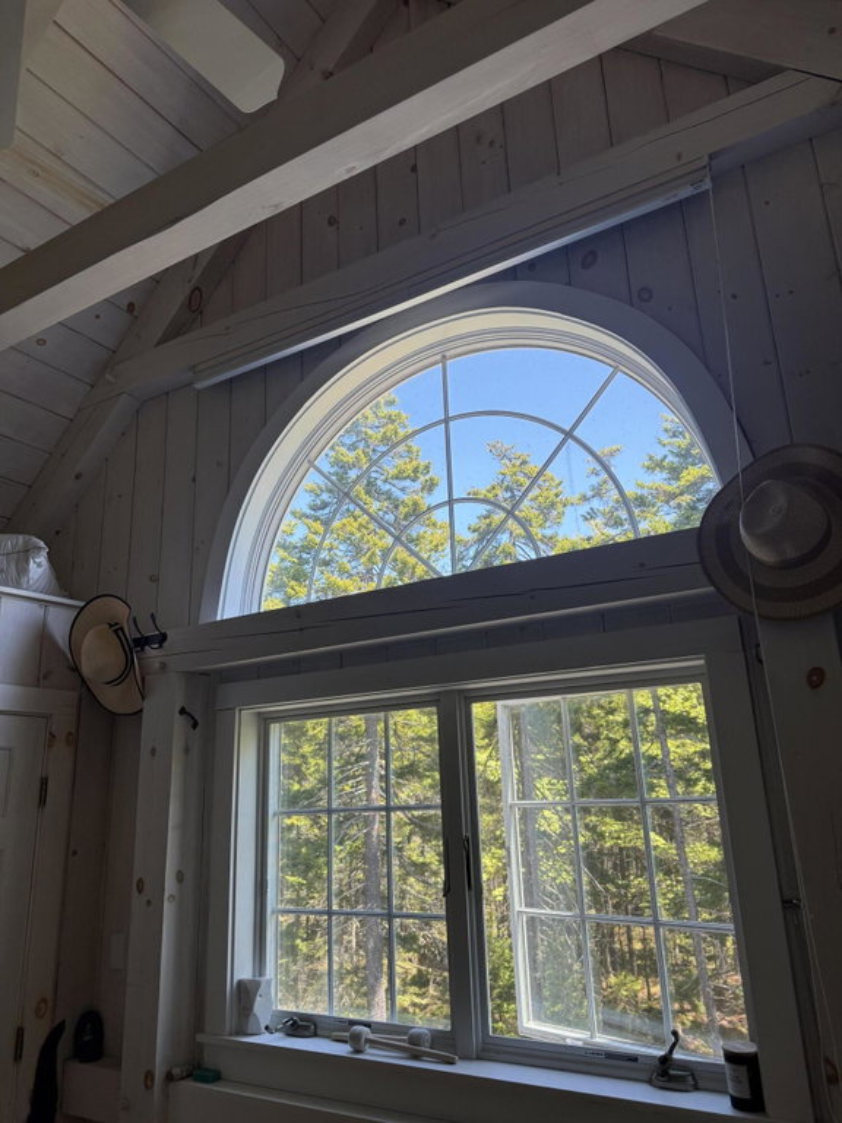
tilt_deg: +16.0
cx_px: 421
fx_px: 778
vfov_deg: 71.6
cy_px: 562
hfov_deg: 56.8
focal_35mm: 24
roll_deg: +2.3
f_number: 1.78
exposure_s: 1/351
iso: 100
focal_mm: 6.76
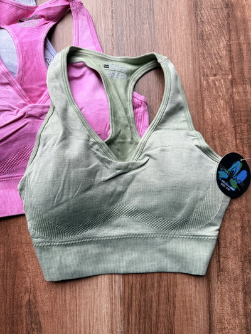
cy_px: 167
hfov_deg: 56.8
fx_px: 232
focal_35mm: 24
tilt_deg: -84.2
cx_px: 126
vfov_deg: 71.6
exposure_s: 1/309
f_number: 1.78
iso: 80
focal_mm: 6.76
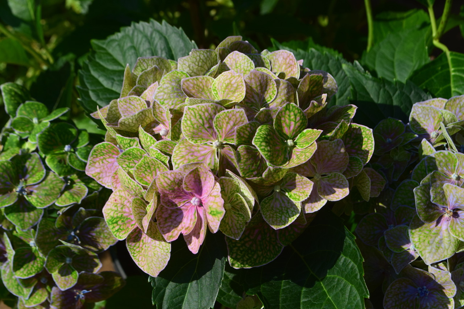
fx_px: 1005
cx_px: 232
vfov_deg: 17.5
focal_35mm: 78
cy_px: 154
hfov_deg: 26.0
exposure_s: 1/500
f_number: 11
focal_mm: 52
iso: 400
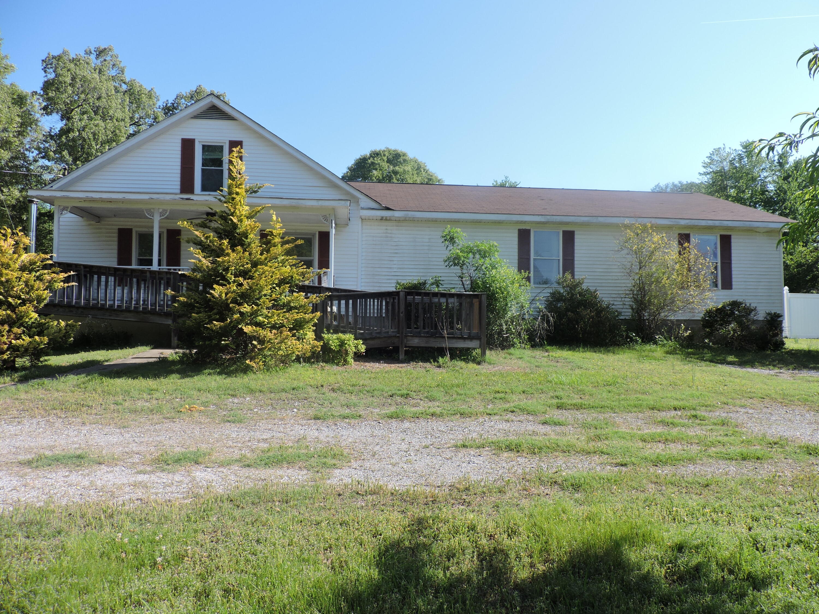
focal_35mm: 24
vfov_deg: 56.8
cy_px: 307
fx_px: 568
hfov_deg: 71.6
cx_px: 410
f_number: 3
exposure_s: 1/640
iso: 100
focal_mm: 4.3
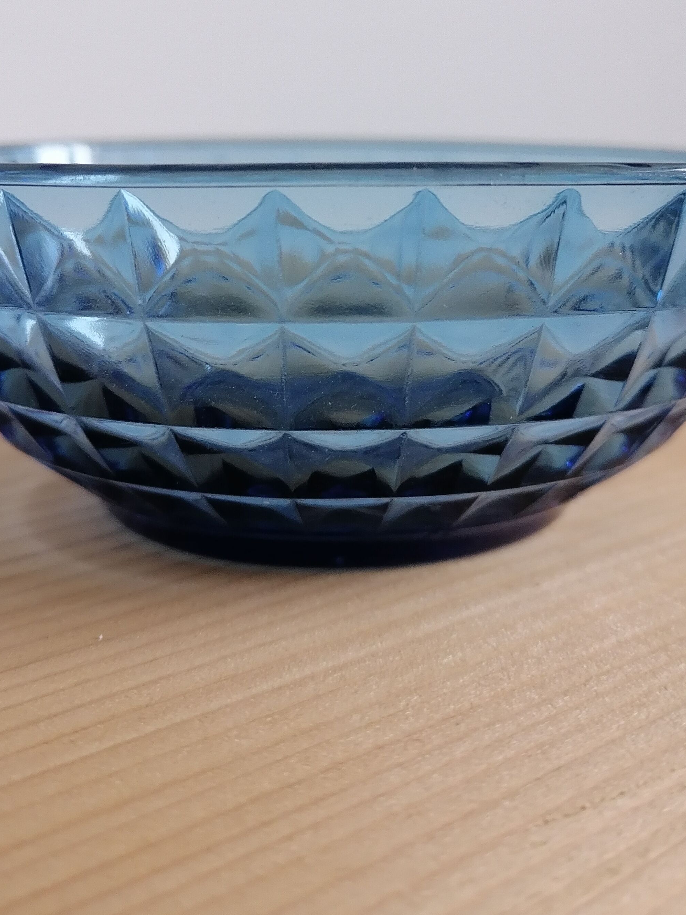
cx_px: 348
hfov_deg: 32.2
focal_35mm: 45
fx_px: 1189
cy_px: 274
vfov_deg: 41.3
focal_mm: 5.4
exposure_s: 1/33.3
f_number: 1.8
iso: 320
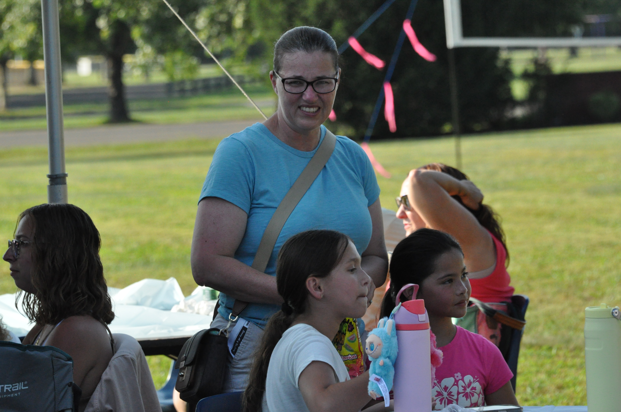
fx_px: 4135
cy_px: 206
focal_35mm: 240
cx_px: 310
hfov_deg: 8.6
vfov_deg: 5.7
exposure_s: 1/800
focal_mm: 160
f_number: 7.1
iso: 1600
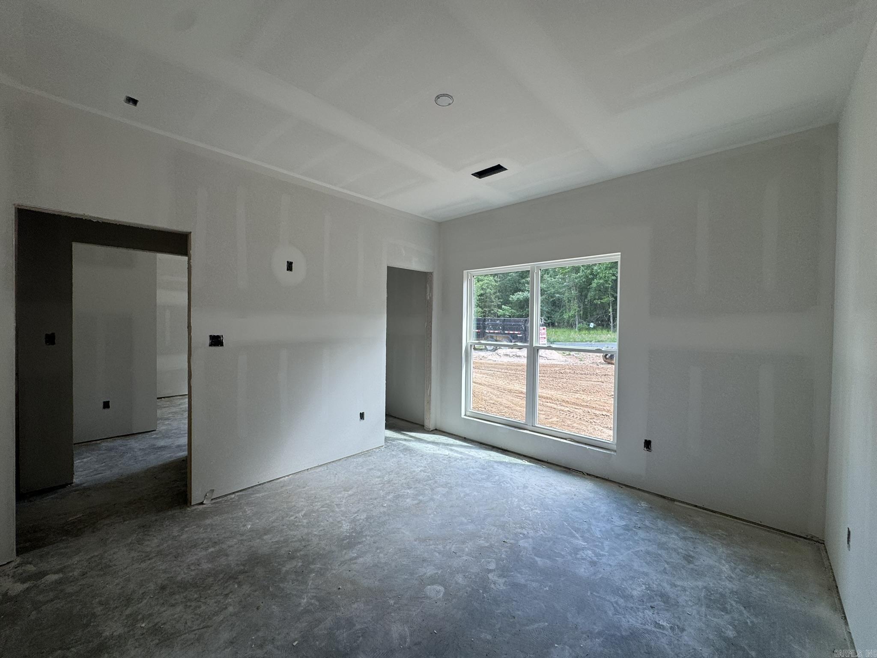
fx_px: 355
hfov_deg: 102.1
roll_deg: -0.3
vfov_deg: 85.7
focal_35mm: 14
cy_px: 329
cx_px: 438
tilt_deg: -1.3
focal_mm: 2.22
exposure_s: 1/99
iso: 40
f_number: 2.2
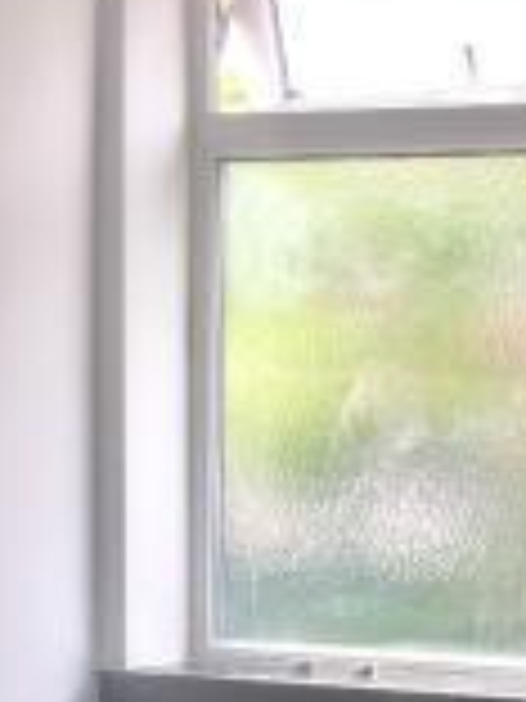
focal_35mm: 77
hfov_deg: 18.9
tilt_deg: -9.8
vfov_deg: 23.6
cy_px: 792
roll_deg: -2.1
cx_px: 429
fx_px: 1560
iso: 40
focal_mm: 4.15
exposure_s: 1/100
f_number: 2.2
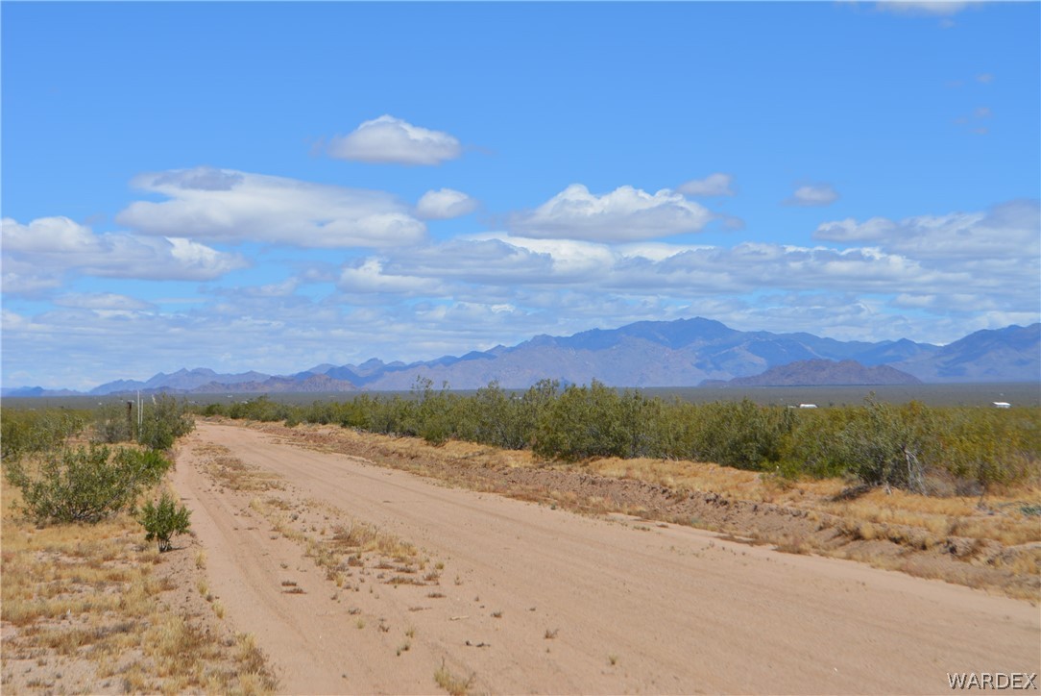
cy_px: 348
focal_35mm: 82
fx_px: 2387
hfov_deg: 24.6
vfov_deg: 16.6
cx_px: 520
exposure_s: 1/320
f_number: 9
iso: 100
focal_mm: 55
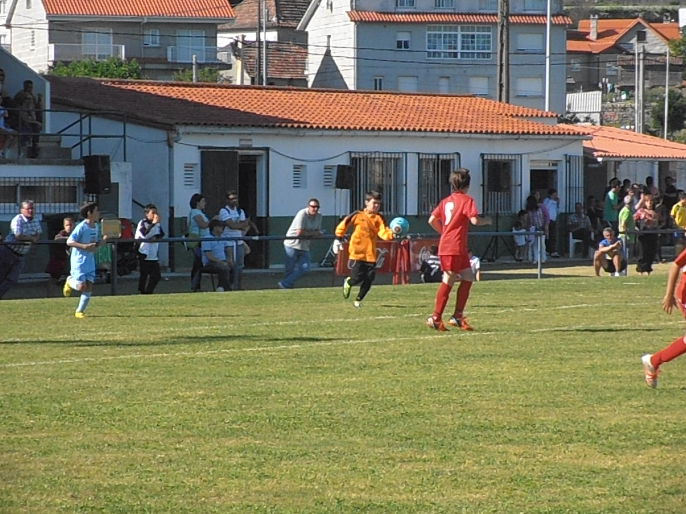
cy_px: 257
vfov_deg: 7.5
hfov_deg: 10.0
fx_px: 3924
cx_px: 343
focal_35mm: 198
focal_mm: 35.05
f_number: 15
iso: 400
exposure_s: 1/160
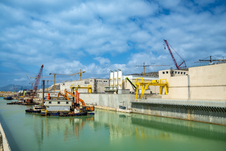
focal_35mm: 31
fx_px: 195
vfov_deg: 42.3
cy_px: 76
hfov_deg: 60.3
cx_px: 113
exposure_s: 1/2500
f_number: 4
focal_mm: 31
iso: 100
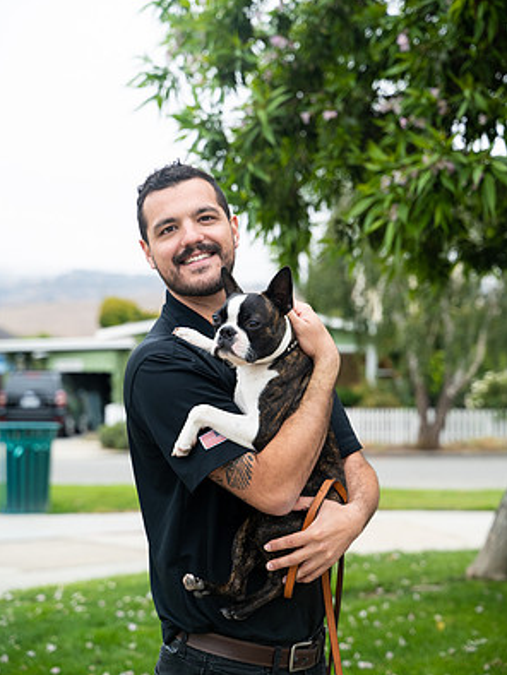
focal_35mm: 79
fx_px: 1541
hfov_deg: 18.7
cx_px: 252
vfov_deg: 24.7
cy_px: 322
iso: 640
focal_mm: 72
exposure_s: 1/500
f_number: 4
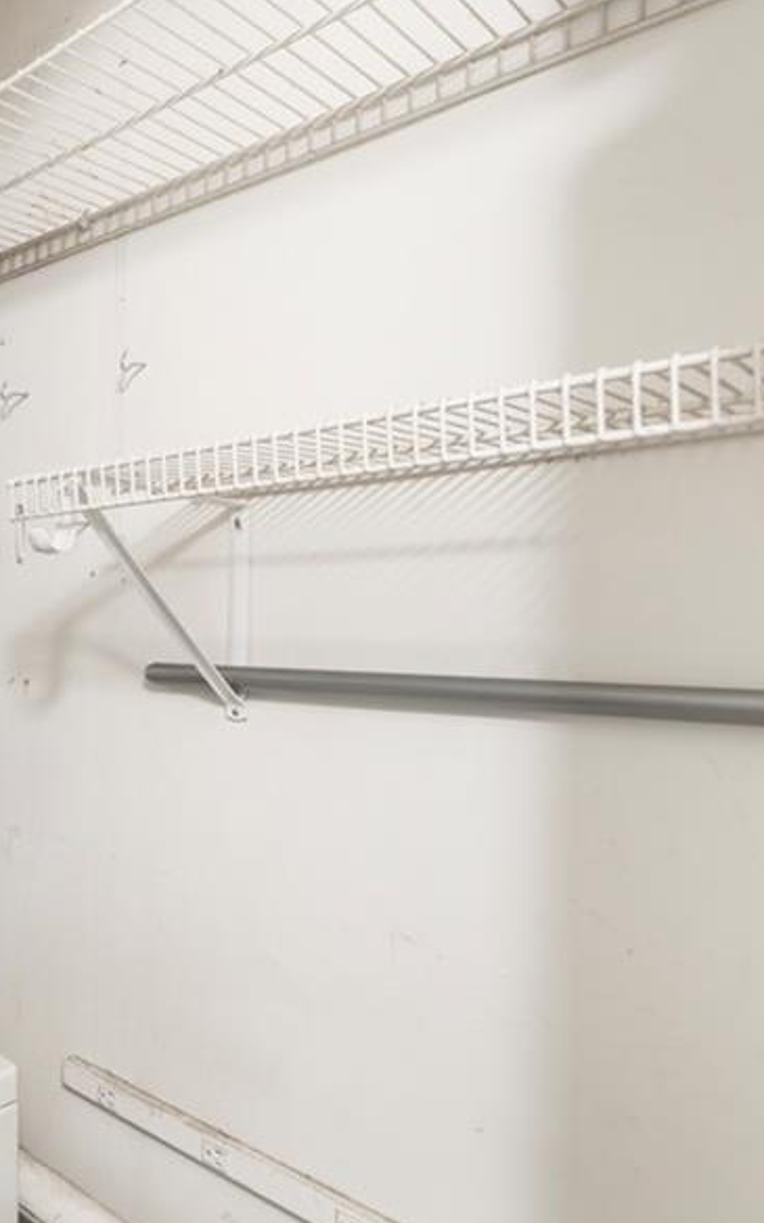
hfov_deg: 41.4
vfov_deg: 72.5
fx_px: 833
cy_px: 641
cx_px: -36
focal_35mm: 25
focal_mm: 14
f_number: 8
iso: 320
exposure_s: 1.6
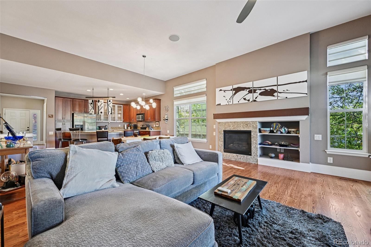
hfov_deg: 104.3
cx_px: 186
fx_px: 144
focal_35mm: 14
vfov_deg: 81.2
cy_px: 124
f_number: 8
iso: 400
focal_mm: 14
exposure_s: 1/6
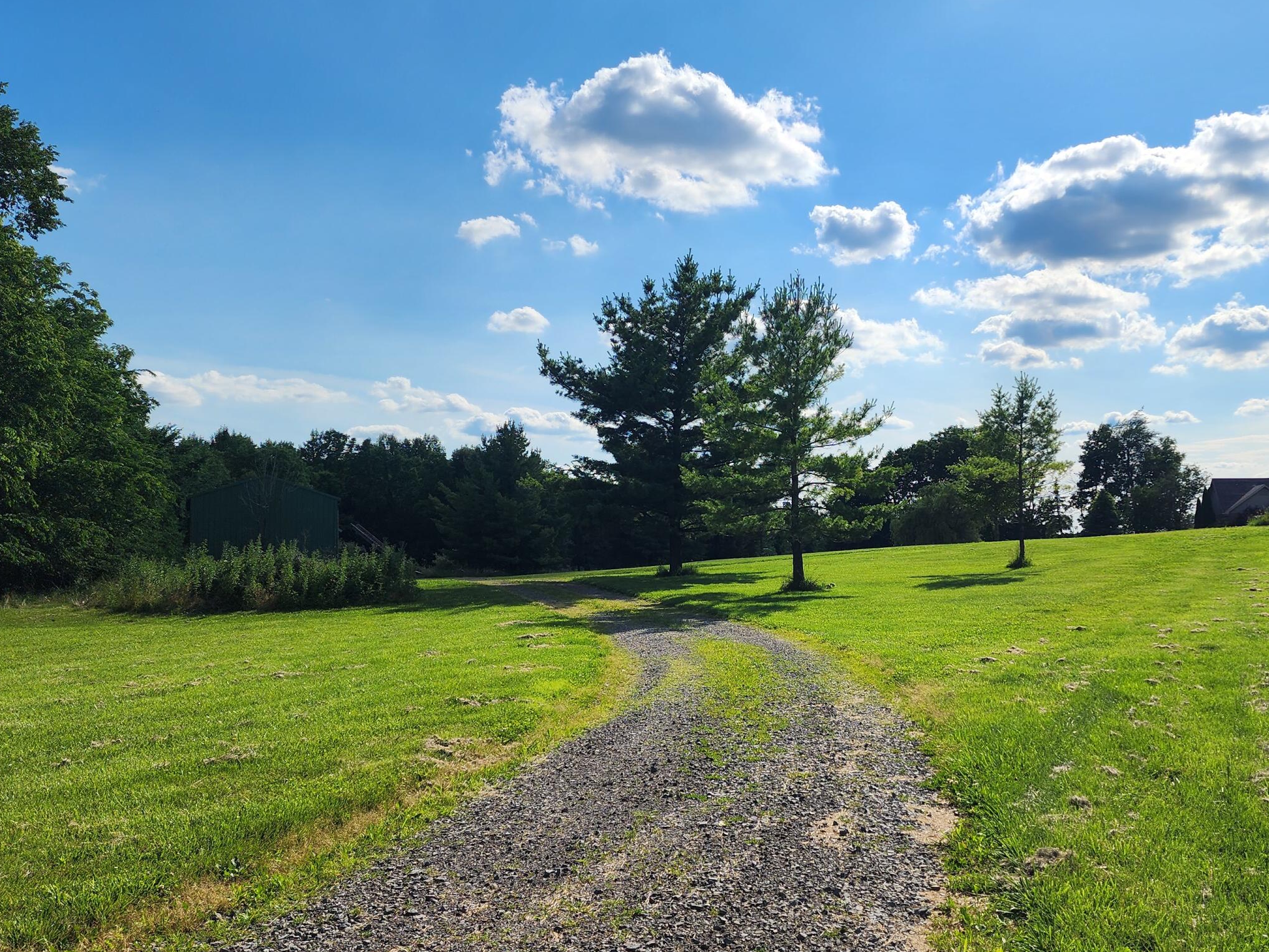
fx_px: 1246
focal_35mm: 34
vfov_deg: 41.8
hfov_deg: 53.6
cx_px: 762
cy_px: 461
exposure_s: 1/2463
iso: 12
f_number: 1.8
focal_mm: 6.4
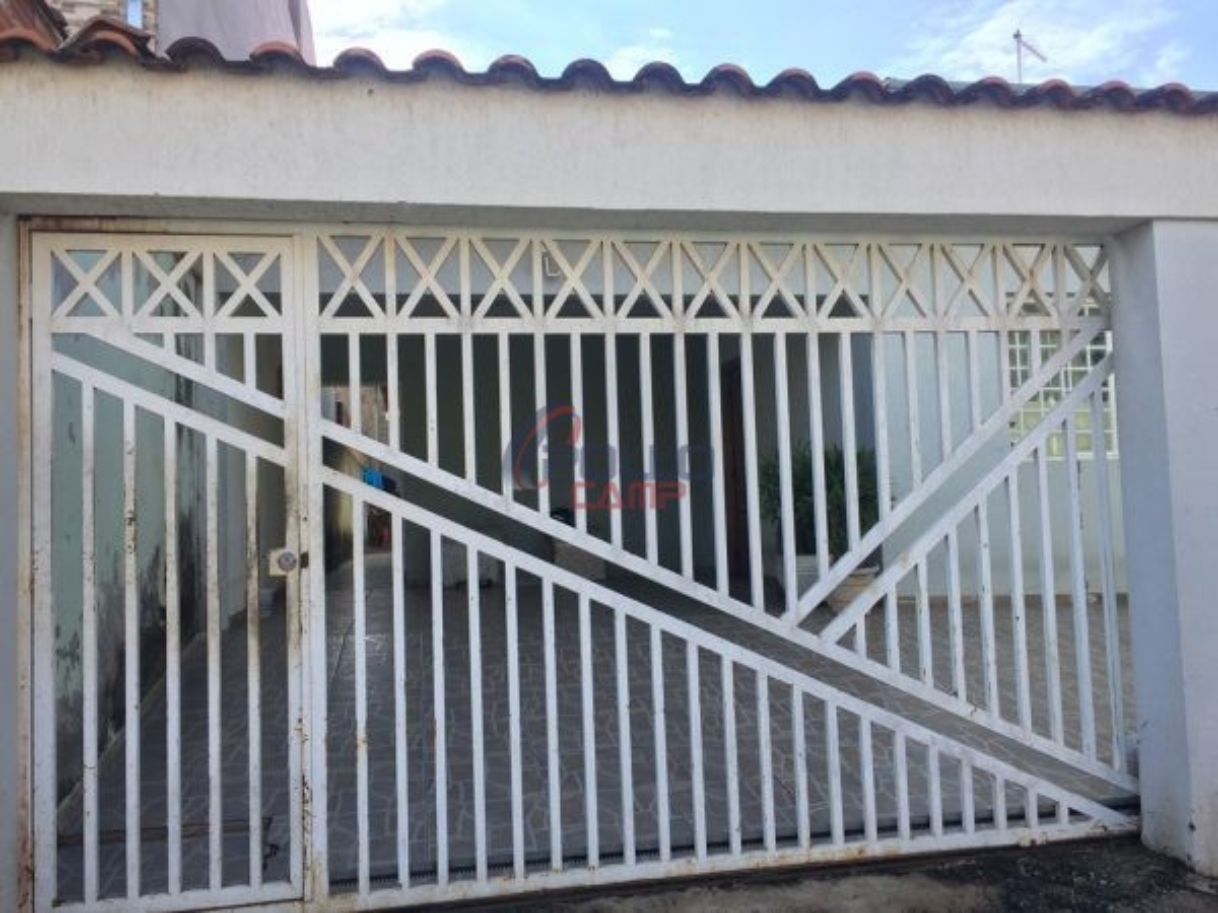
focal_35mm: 29
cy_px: 456
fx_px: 1020
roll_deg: +0.6
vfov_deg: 48.2
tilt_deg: +2.4
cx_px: 609
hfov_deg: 61.7
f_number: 2.2
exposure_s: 1/573
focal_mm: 4.15
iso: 32
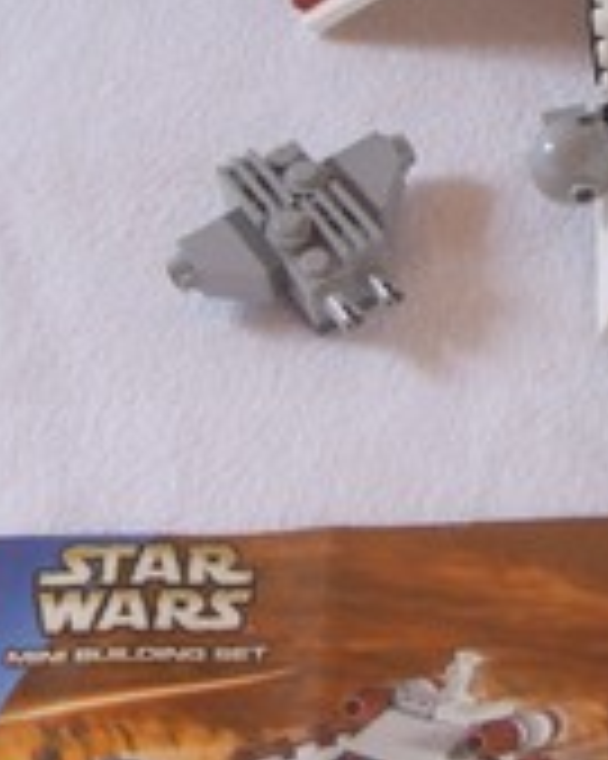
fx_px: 2431
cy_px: 117
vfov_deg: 17.6
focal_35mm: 108
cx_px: 482
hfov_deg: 14.2
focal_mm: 6.6
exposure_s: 1/45
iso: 152
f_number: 3.5
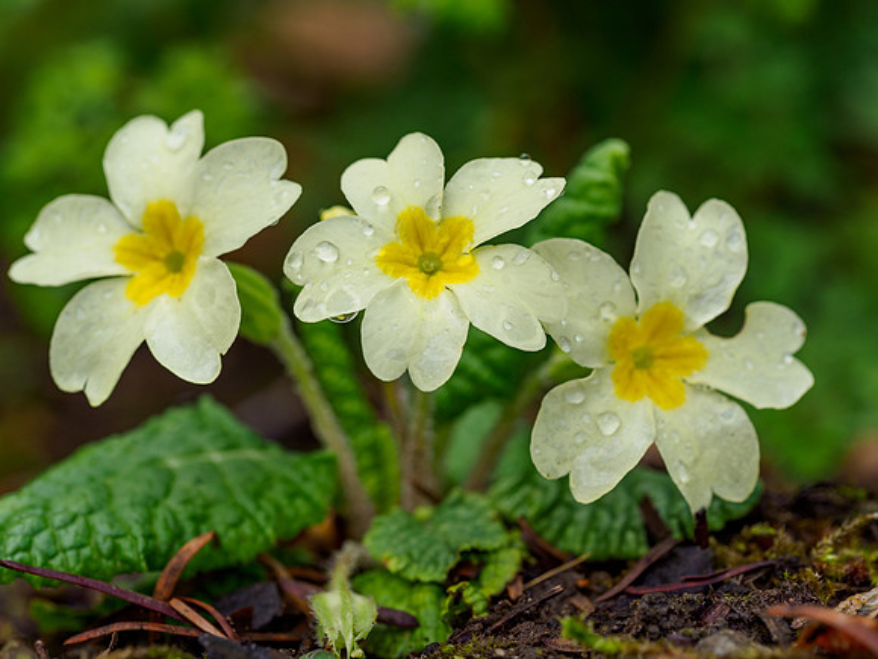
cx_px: 439
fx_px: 3044
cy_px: 330
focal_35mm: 120
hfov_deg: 16.4
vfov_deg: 12.3
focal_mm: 60
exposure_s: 1/200
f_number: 4.5
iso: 200
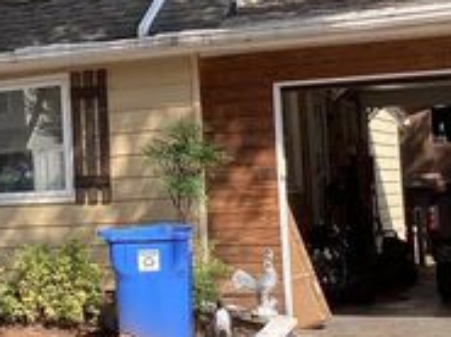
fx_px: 1092
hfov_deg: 22.9
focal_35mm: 84
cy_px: 116
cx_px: 68
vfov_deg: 17.5
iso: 25
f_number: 2.4
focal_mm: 3.3
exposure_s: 1/356
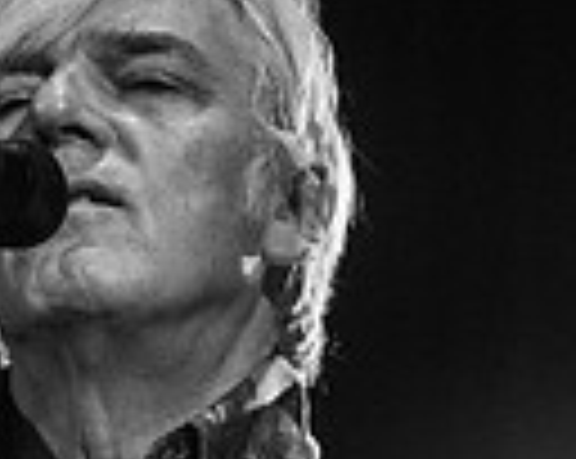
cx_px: 92
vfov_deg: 3.4
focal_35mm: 459
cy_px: 509
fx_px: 7813
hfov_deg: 4.2
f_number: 3.2
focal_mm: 95
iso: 2000
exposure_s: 1/320
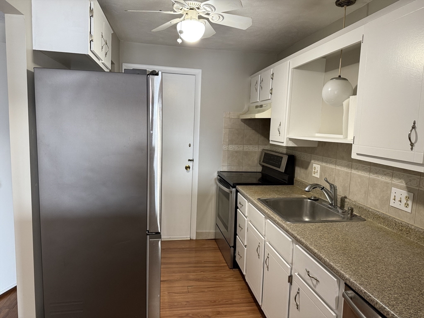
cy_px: 159
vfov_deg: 56.8
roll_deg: -1.4
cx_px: 212
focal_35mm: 24
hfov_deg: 71.6
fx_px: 294
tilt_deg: -6.5
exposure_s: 1/60
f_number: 1.78
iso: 200
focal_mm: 6.76
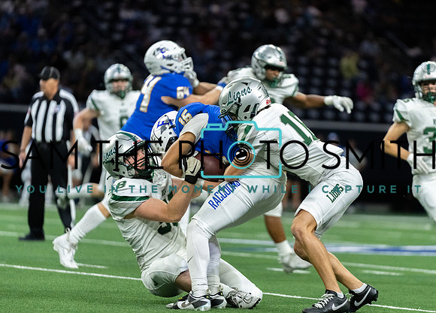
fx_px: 2918
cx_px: 223
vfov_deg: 6.1
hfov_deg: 8.5
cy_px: 144
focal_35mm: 235
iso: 5000
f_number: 2.8
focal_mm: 200
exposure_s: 1/1250
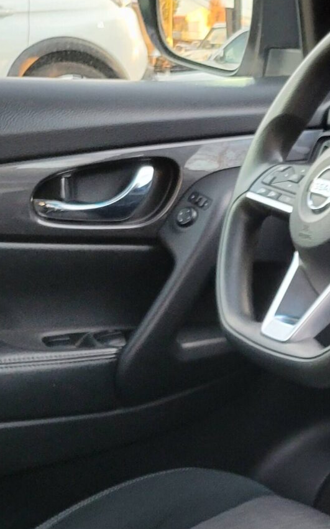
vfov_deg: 24.7
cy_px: 389
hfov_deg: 14.1
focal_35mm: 83
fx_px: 1195
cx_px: 582
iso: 200
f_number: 1.8
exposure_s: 1/50
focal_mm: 5.4
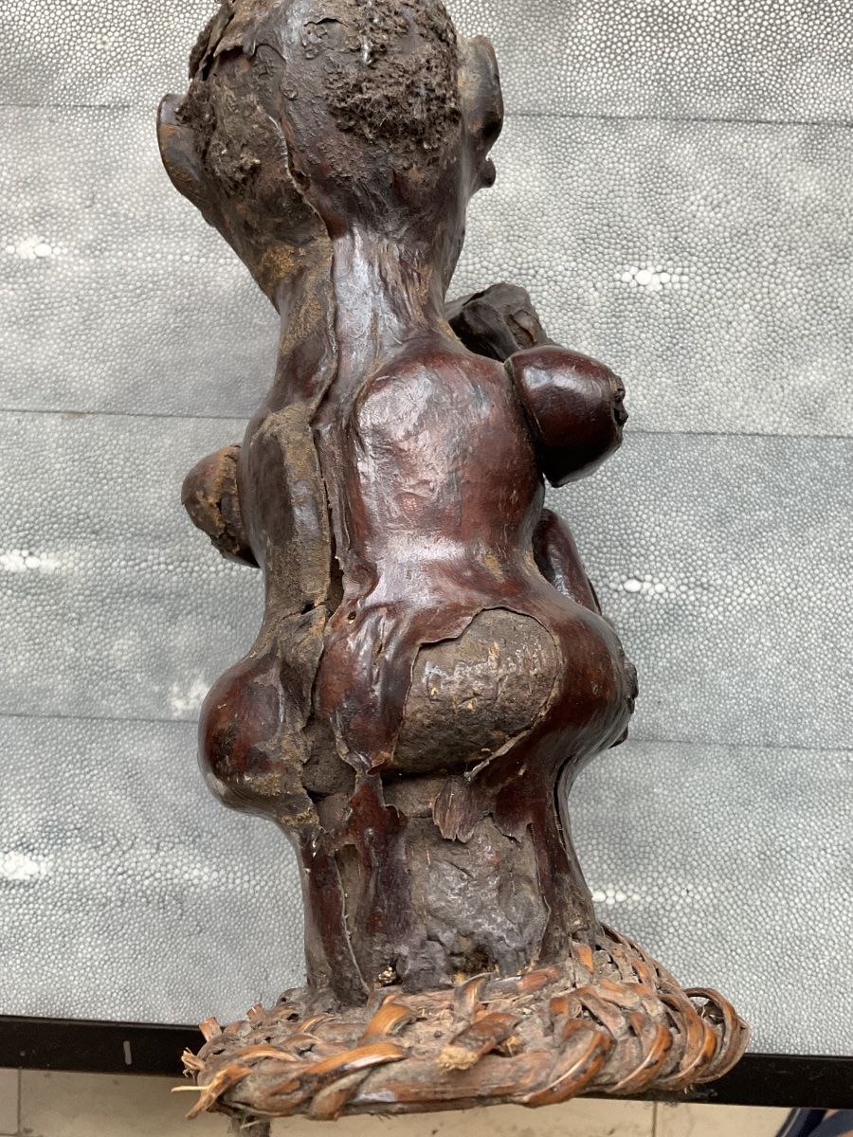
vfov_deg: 61.7
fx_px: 953
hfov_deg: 48.2
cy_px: 568
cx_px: 426
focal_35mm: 29
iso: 125
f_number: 1.8
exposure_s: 1/60
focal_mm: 3
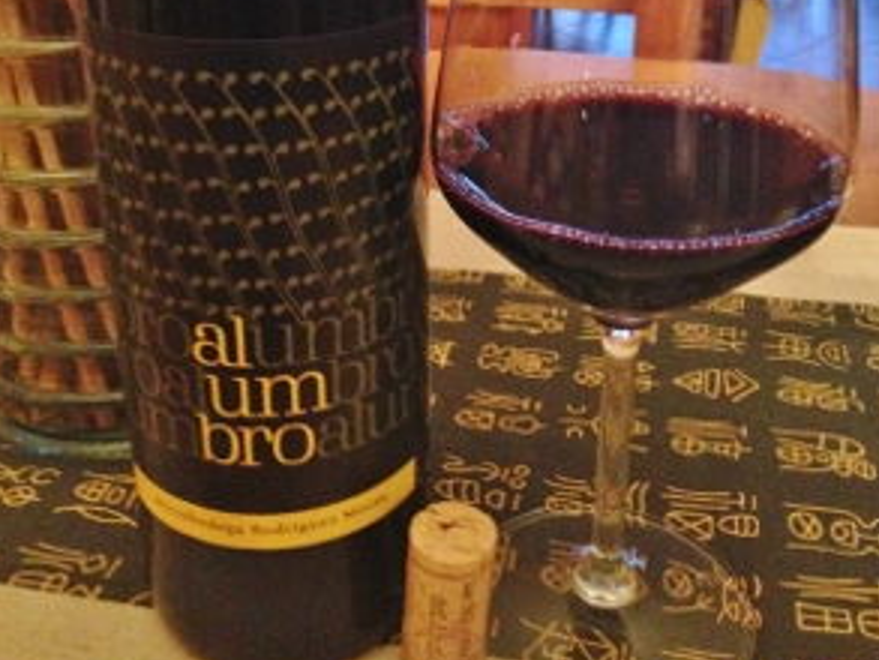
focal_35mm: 45
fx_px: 1143
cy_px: 201
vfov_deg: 31.8
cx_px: 441
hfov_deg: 42.1
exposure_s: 1/15
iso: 800
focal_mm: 4.12
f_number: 2.4
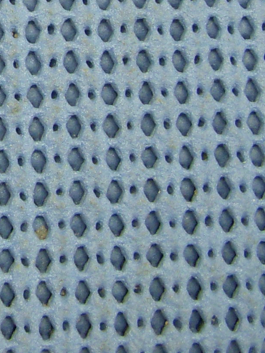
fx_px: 1551
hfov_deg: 9.1
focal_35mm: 152
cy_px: -101
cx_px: -286
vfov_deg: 12.6
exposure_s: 1/25
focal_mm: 6.3
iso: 200
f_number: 3.3
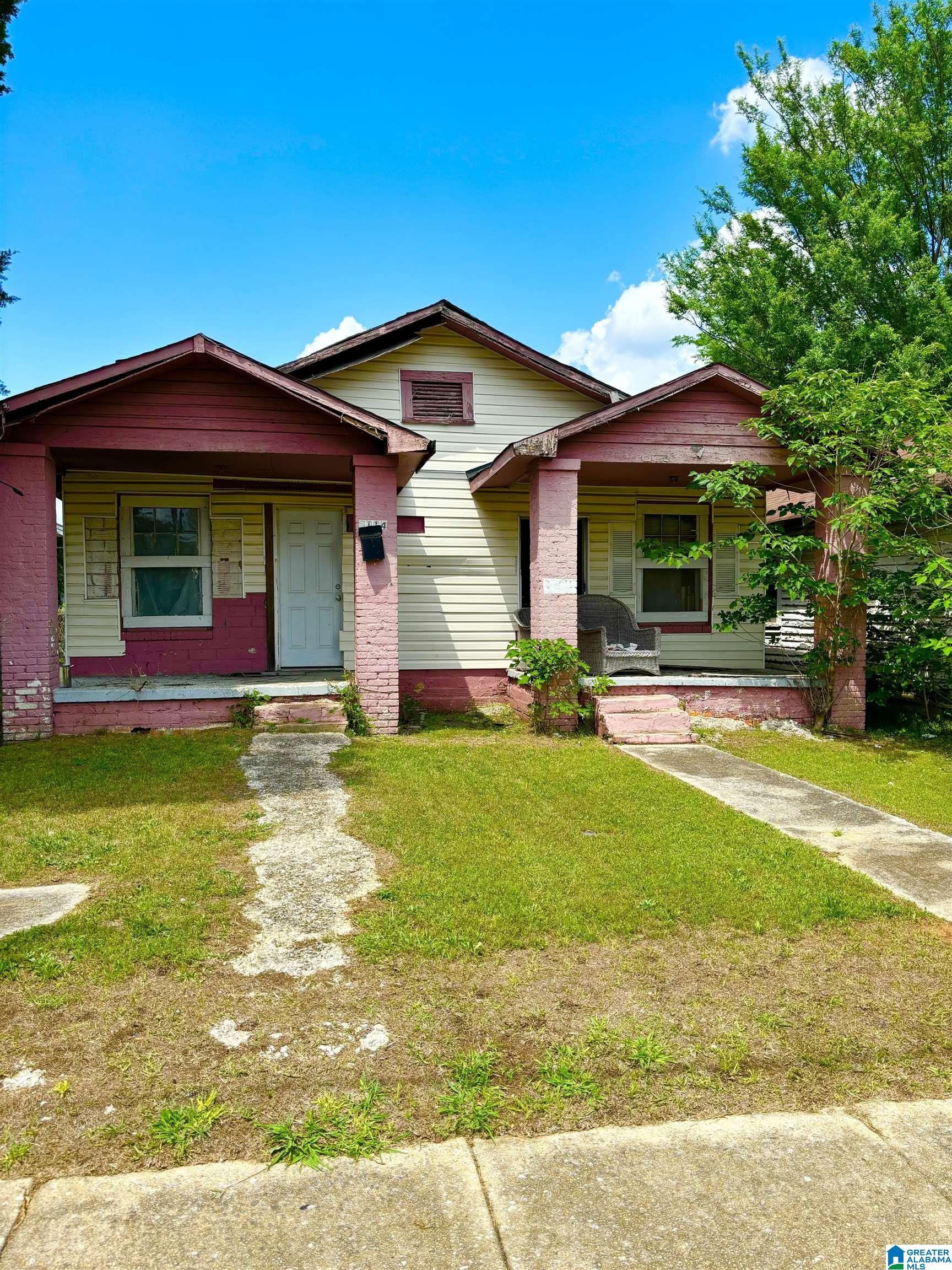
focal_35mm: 26
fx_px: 953
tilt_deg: -1.4
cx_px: 476
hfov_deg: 53.1
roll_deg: -0.3
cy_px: 635
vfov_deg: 67.3
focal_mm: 5.96
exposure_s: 1/2451
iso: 50
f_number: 1.6
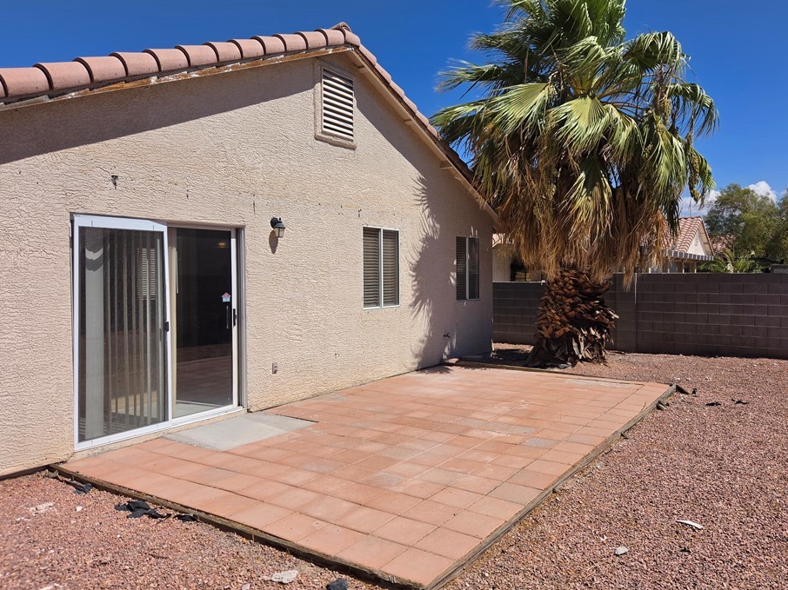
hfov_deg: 67.2
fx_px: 592
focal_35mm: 26
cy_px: 280
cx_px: 426
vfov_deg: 53.0
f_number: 1.8
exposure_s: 1/7107
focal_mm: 5.4
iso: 80
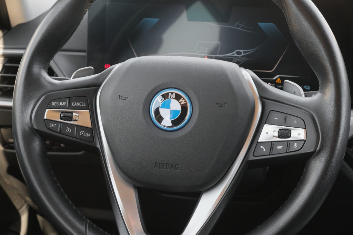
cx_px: 176
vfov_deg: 20.0
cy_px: 118
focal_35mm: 68
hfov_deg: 29.7
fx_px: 667
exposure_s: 1/80
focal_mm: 45
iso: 2000
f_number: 8
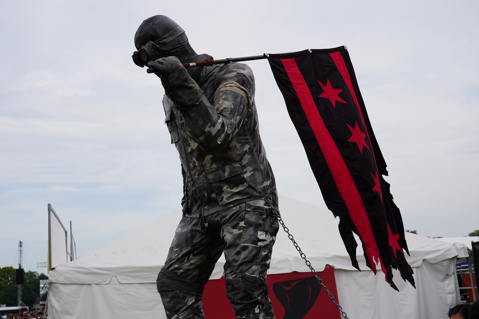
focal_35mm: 48
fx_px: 639
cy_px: 160
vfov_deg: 28.1
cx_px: 240
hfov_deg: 41.1
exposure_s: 1/125
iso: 100
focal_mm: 48
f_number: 9
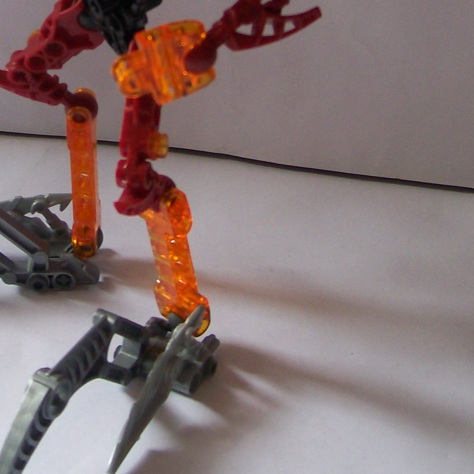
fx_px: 1270
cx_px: 62
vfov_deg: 20.7
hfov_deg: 20.8
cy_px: 39
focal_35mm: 82
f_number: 2.7
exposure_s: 1/83.1
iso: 80
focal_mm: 6
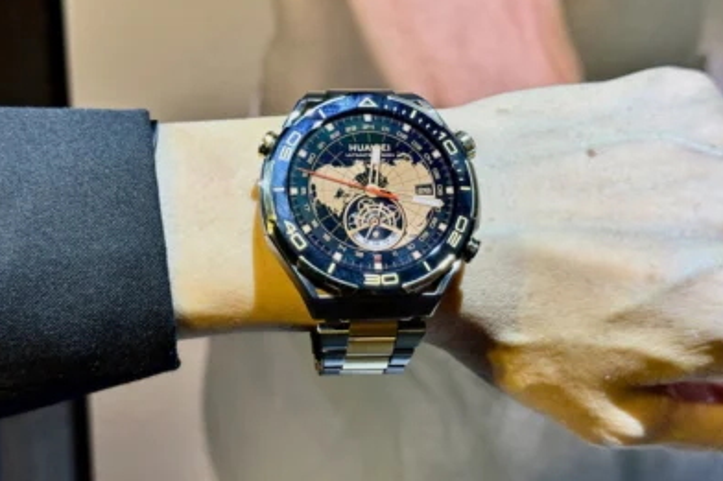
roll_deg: +1.2
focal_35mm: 51
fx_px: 1024
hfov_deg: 38.9
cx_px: 360
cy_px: 241
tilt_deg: -6.8
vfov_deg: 26.5
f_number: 1.78
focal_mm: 6.86
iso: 100
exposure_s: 1/74
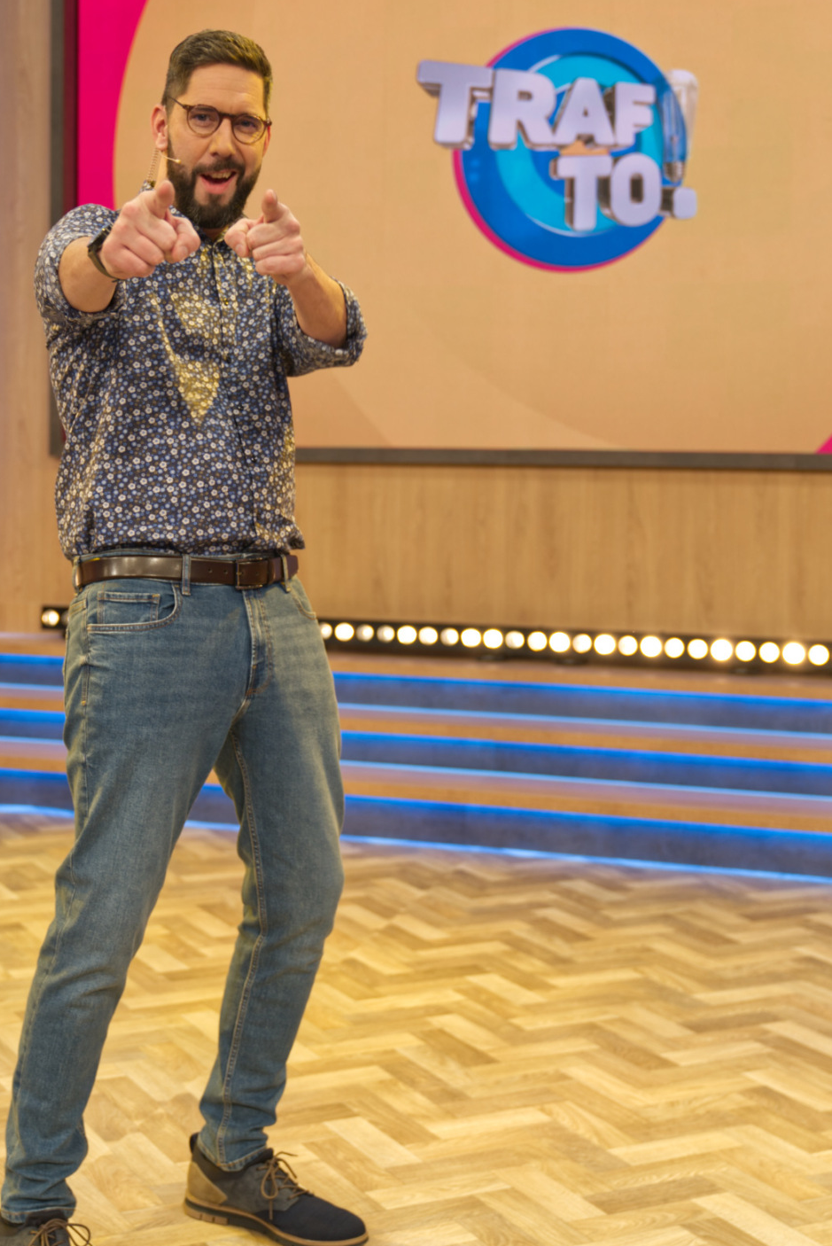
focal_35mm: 46
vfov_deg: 42.7
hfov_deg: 29.3
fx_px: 1593
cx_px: 377
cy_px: 609
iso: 200
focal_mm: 36
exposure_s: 1/50
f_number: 2.8
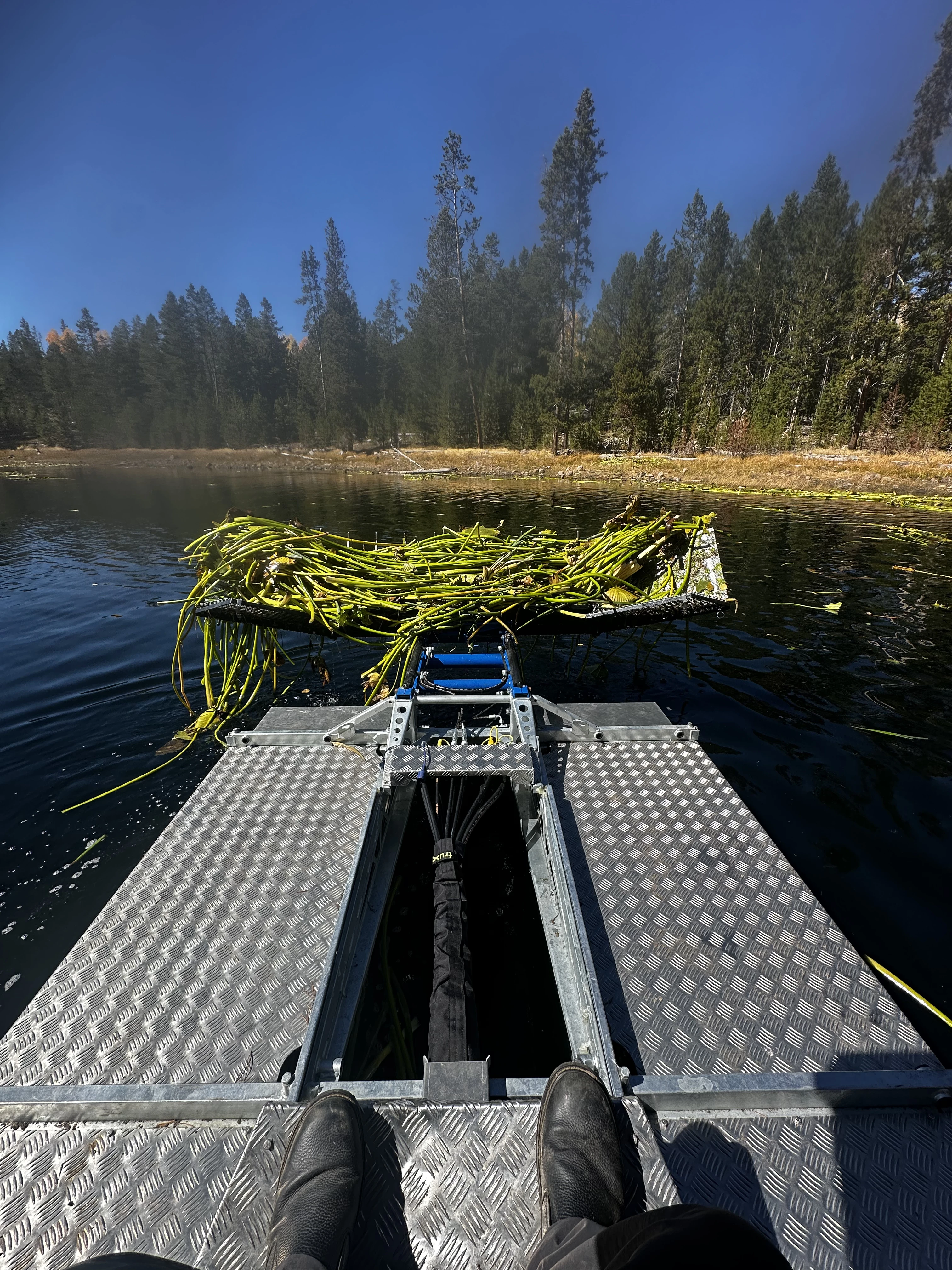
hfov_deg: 85.7
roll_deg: -0.6
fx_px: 513
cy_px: 635
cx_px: 476
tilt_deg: -19.8
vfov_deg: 102.1
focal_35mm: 14
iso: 50
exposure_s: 1/1125
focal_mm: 2.22
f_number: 2.2
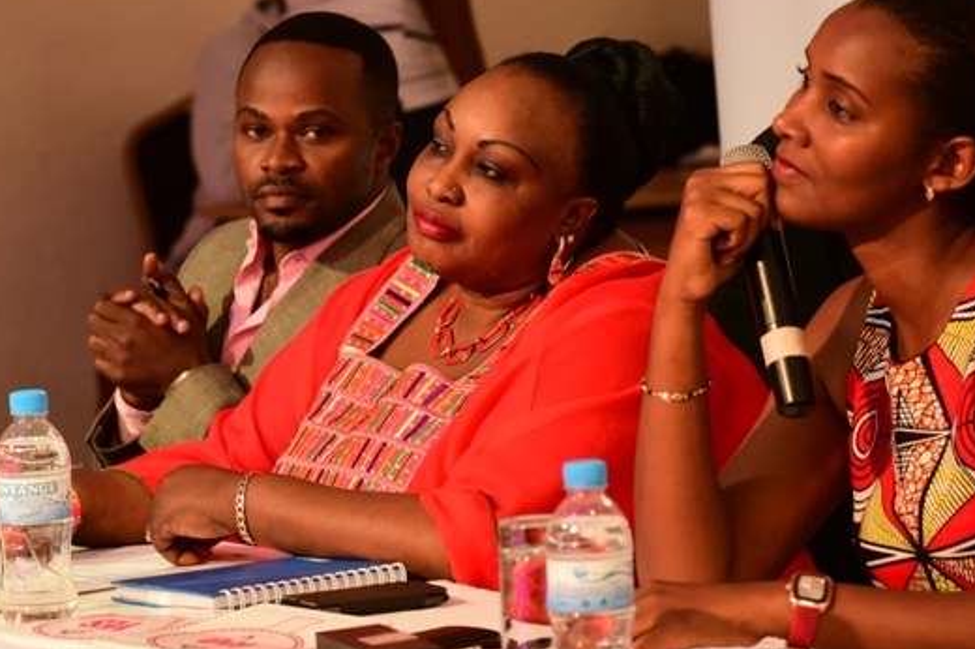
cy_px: 325
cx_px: 666
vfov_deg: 6.9
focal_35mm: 200
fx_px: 5413
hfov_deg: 10.3
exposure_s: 1/125
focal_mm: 130
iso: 2000
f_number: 6.3
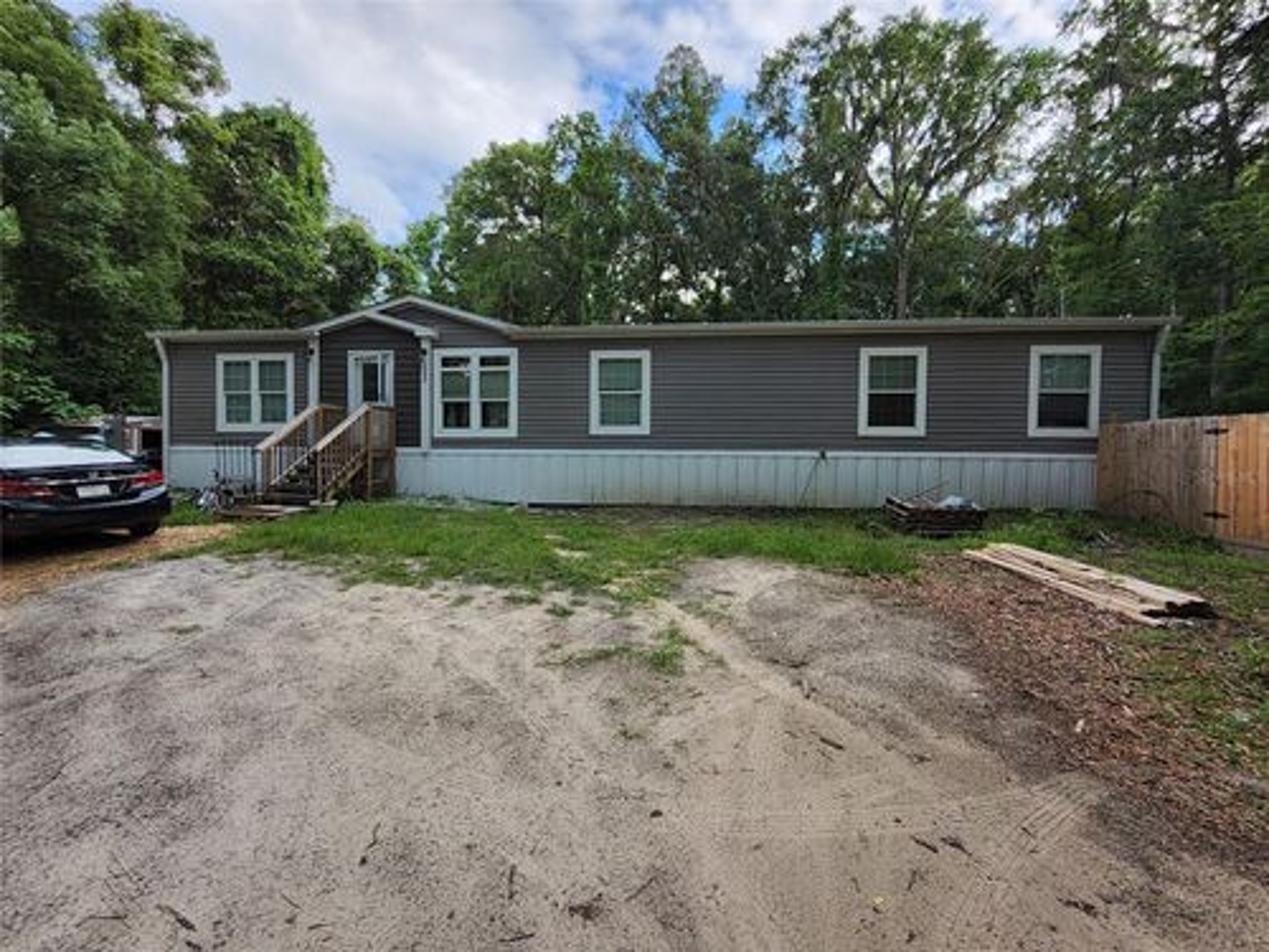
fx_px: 477
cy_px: 476
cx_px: 634
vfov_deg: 89.9
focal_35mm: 13
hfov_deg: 106.2
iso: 32
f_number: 2.2
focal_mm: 1.13
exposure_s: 1/194
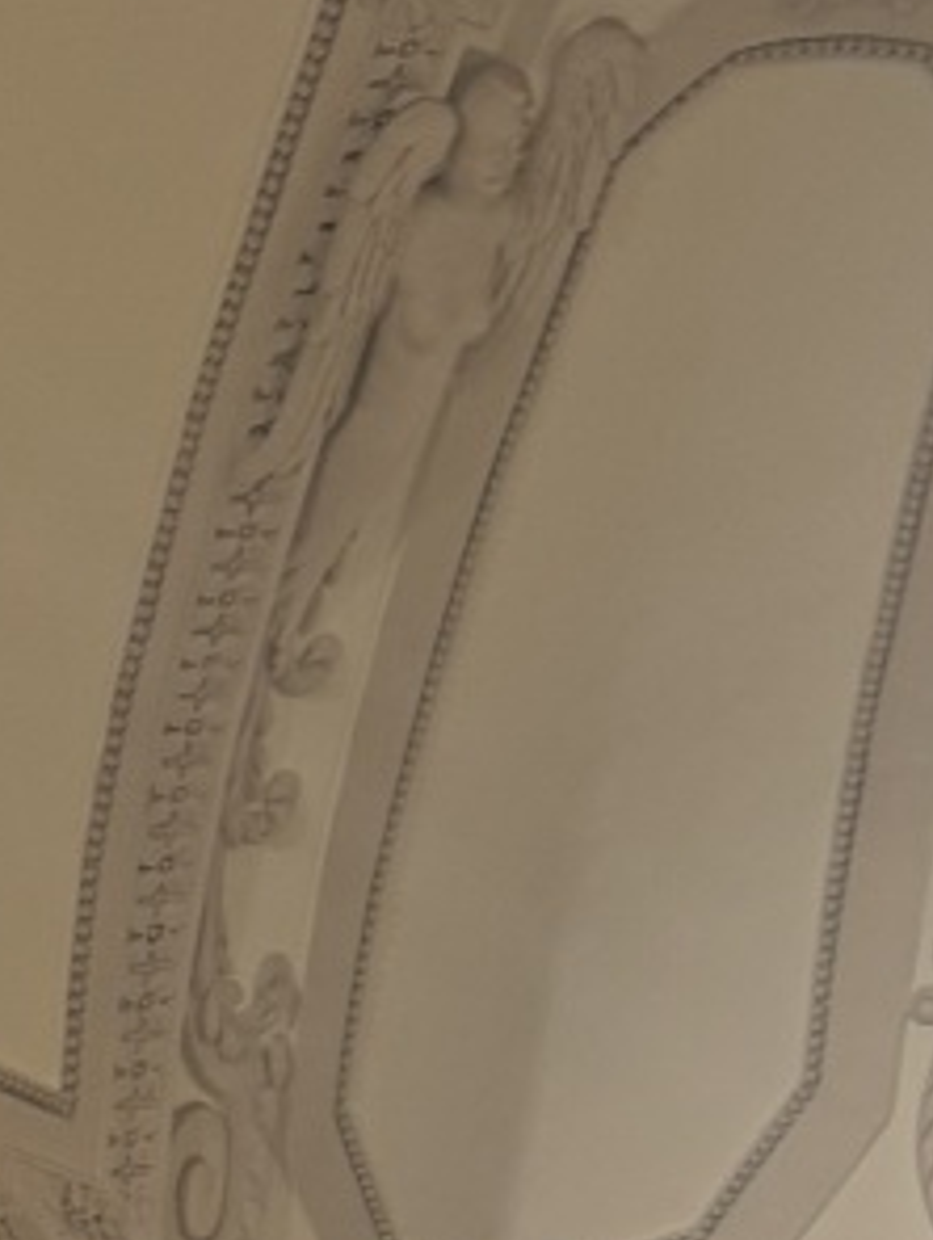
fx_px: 4662
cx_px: -635
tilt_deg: +0.7
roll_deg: +4.7
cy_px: 3186
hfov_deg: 10.8
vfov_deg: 11.7
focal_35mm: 130
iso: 125
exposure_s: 1/50
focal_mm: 6.76
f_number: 1.78
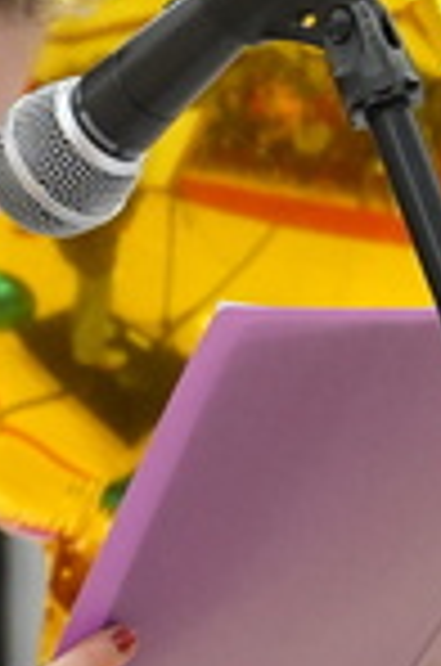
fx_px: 14020
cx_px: -416
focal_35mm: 759
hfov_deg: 1.8
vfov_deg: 2.7
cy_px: 1624
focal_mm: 73
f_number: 4
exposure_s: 1/200
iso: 2500
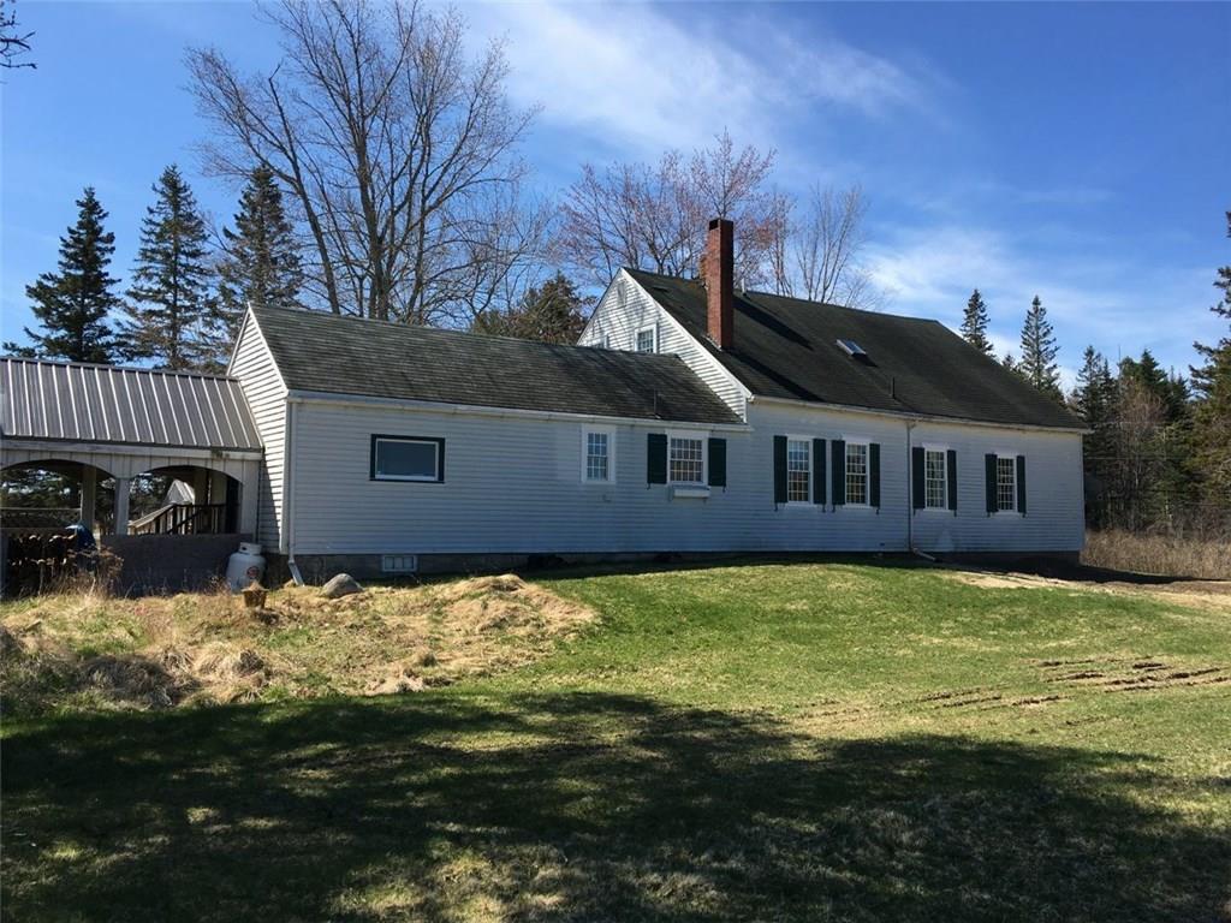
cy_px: 462
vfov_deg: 48.2
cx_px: 616
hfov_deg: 61.7
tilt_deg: +4.9
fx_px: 1031
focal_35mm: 29
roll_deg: -1.6
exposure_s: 1/1221
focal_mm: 4.15
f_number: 2.2
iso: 25
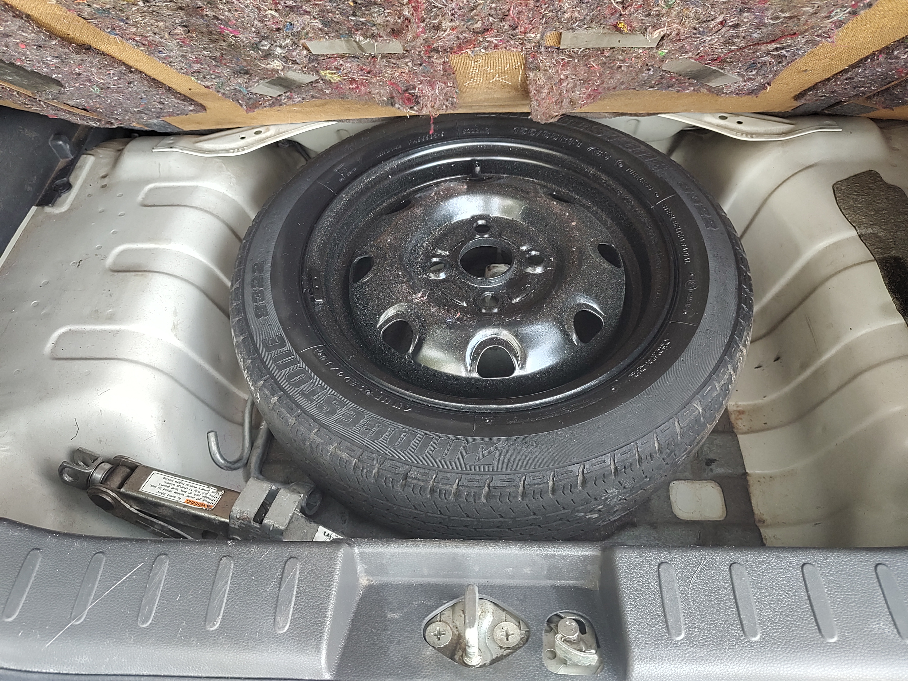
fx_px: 603
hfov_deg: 73.9
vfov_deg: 58.9
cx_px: 454
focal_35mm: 23
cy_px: 340
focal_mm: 5.56
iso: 145
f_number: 1.8
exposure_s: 1/50
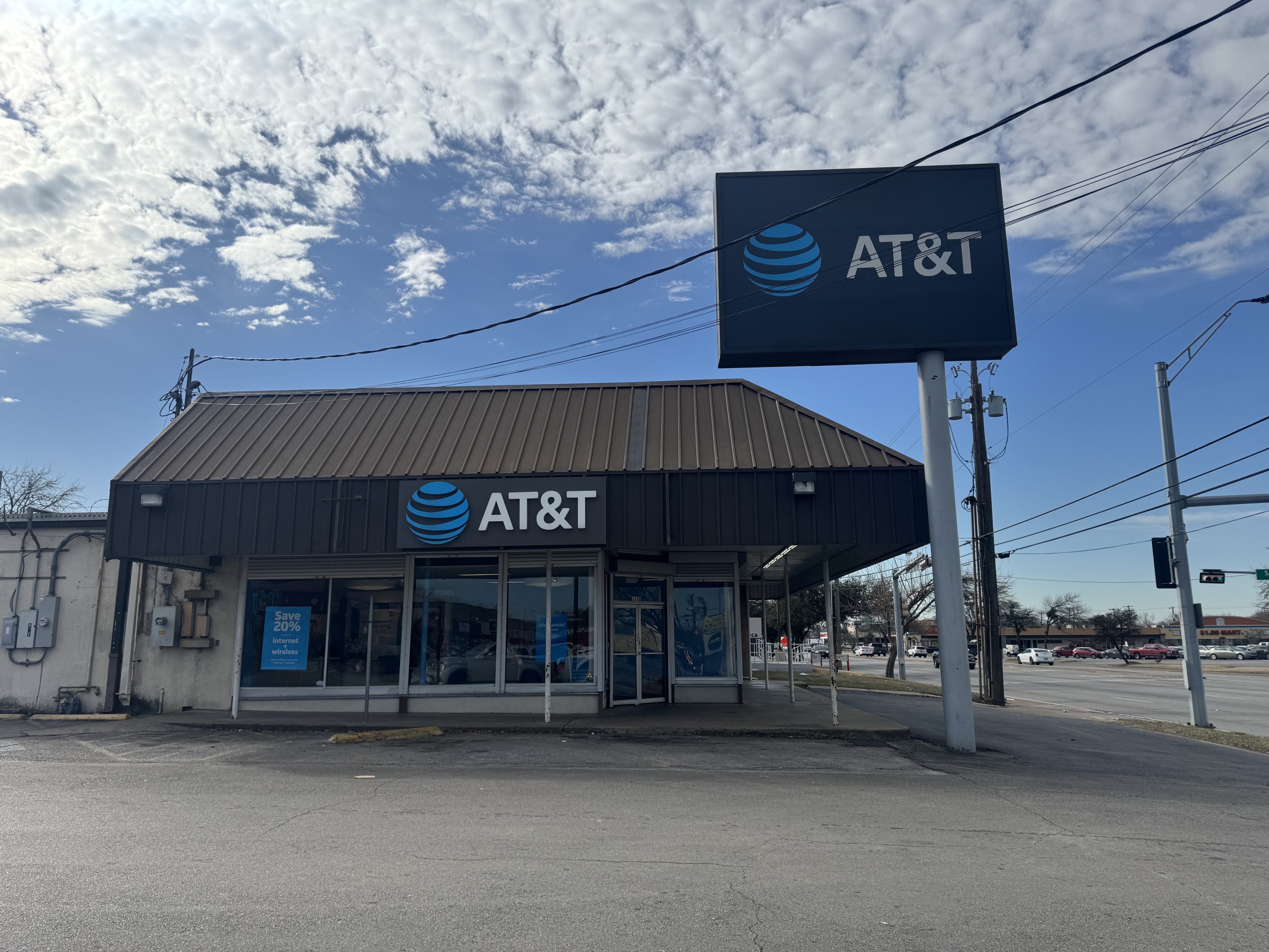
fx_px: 880
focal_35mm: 24
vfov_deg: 56.8
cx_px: 634
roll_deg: +1.1
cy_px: 476
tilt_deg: +10.8
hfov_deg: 71.6
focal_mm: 6.76
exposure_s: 1/7937
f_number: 1.78
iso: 80
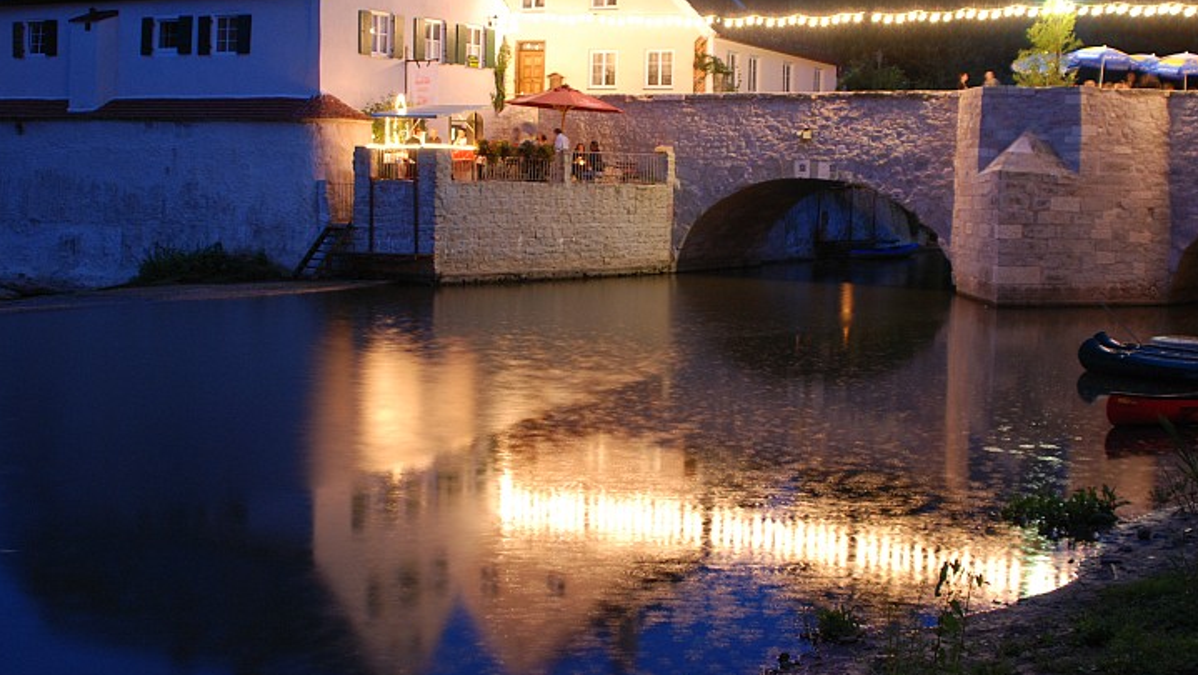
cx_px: 651
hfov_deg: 42.0
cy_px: 240
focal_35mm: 49
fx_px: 1557
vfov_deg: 24.4
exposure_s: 2
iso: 400
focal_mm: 28
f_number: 3.5
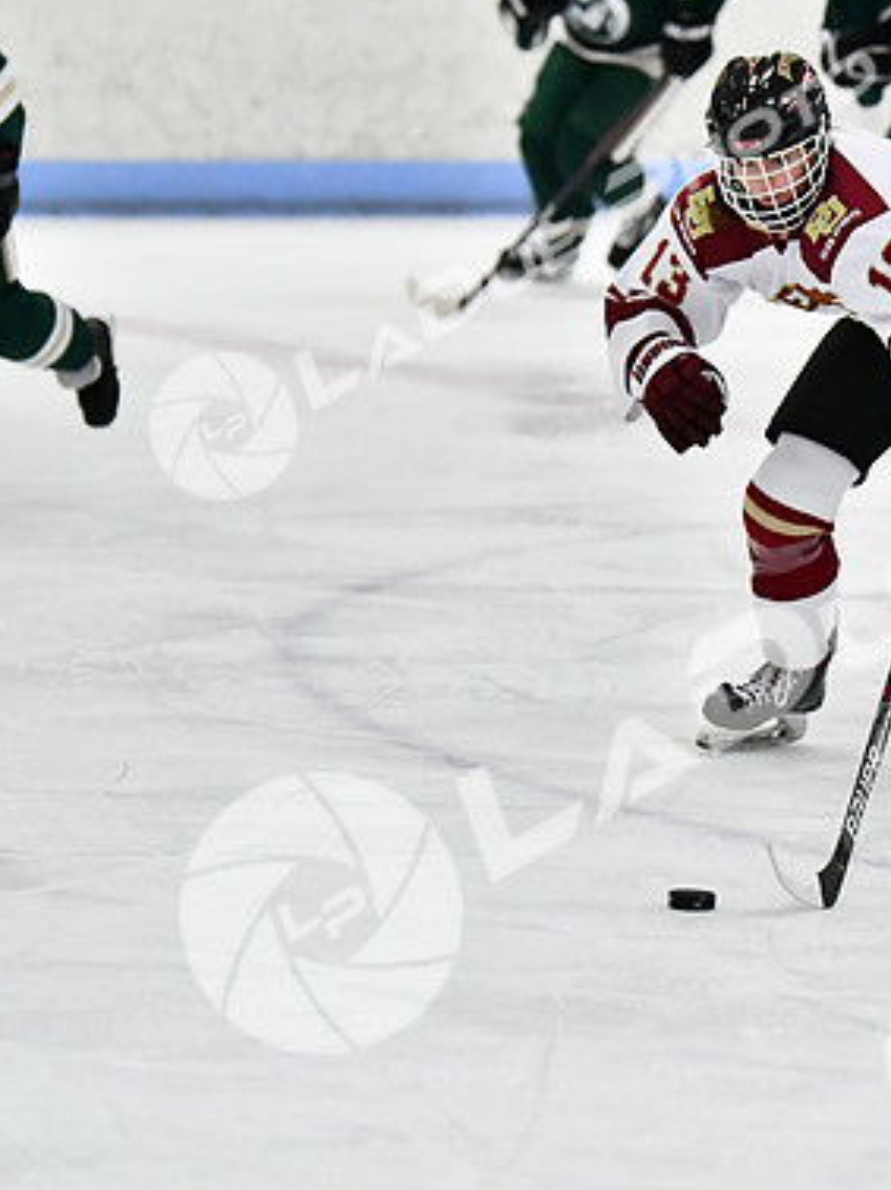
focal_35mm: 277
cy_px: 590
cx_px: 878
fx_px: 9508
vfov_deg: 7.2
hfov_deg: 5.4
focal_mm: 125
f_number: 2.8
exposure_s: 1/1250
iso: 8000
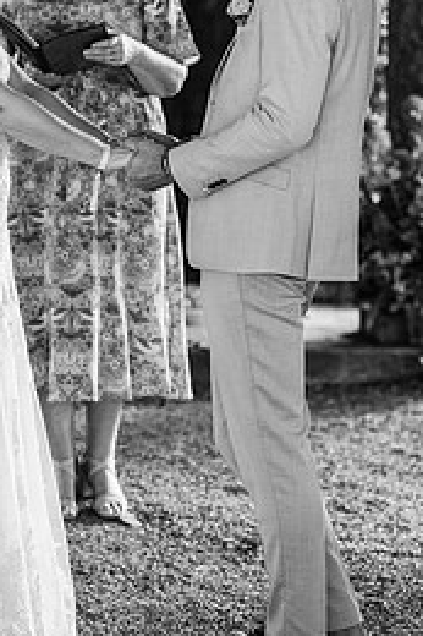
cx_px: 104
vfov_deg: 14.0
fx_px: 2594
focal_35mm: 147
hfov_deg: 9.3
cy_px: 220
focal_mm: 85
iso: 1100
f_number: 2.2
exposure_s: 1/200
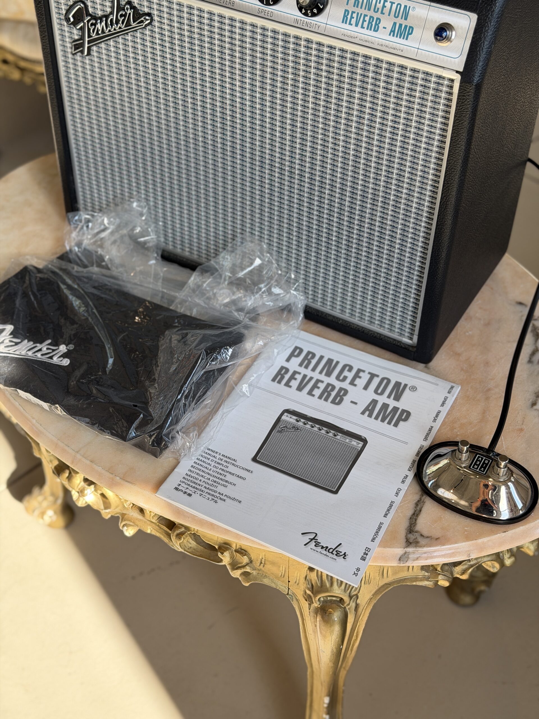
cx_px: 270
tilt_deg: -45.0
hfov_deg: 30.3
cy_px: 360
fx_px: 997
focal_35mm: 48
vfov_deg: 39.7
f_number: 1.78
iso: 80
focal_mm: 6.76
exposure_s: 1/272
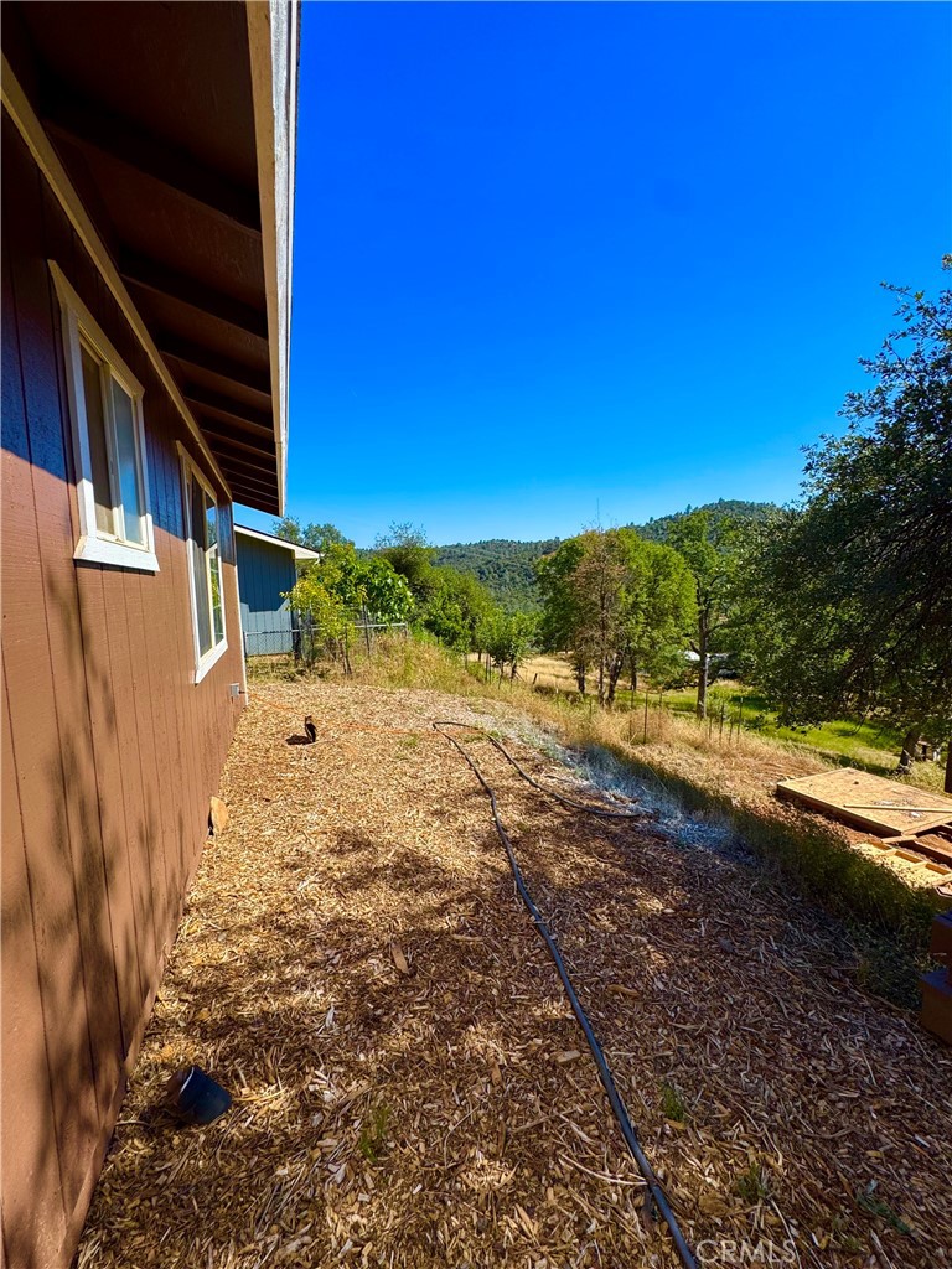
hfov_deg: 85.7
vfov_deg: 102.1
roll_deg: +2.3
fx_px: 513
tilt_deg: -6.1
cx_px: 476
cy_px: 634
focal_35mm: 14
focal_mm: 2.22
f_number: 2.2
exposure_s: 1/1506
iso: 50
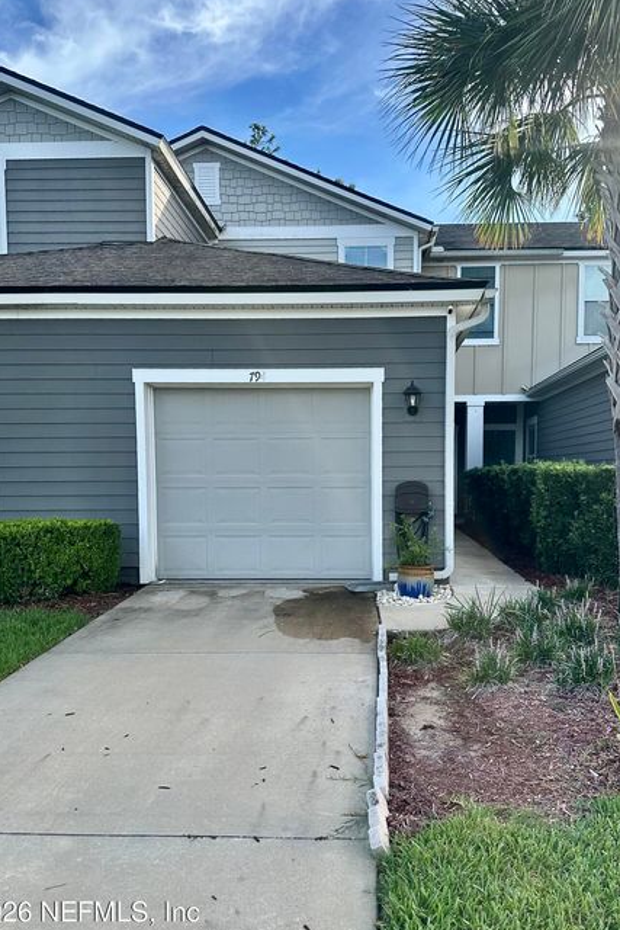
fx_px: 671
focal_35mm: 26
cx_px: 312
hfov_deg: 49.6
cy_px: 472
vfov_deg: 69.4
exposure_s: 1/1473
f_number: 1.78
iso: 80
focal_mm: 6.86
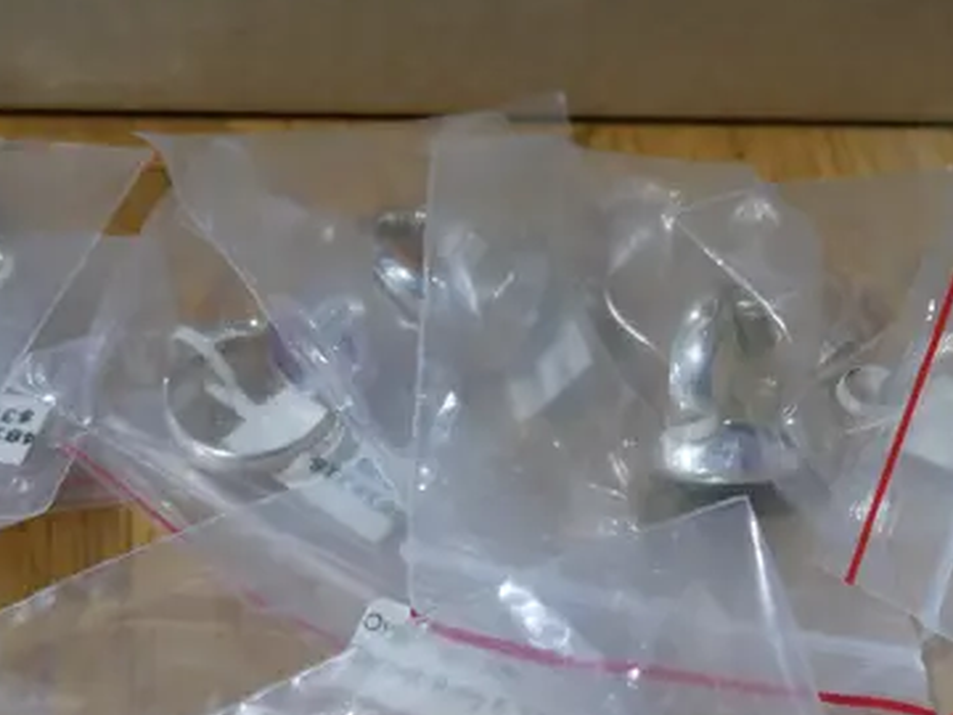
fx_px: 2505
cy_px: 481
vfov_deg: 16.2
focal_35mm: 91
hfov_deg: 21.5
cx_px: 532
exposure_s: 1/60
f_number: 3.6
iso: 200
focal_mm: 16
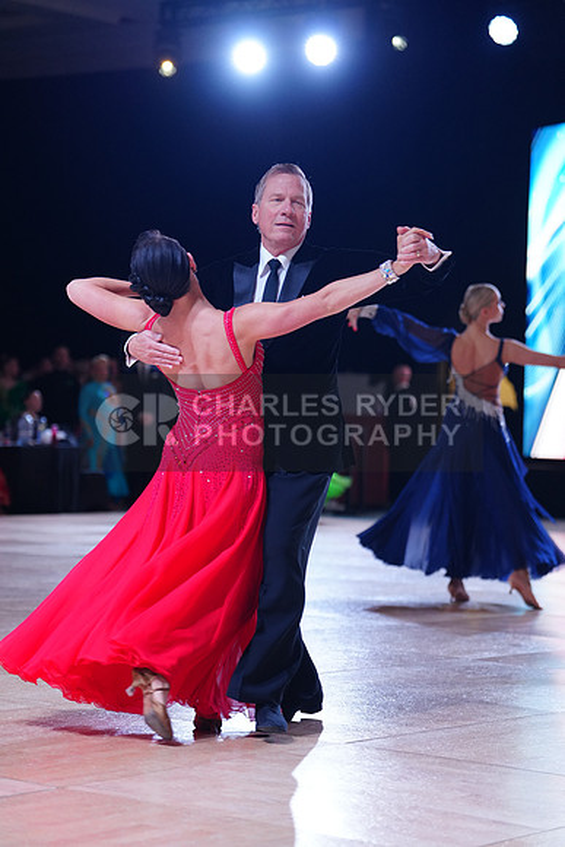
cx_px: 282
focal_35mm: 91
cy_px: 424
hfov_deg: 15.0
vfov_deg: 22.4
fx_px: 2141
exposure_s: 1/500
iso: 800
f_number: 2.8
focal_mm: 91
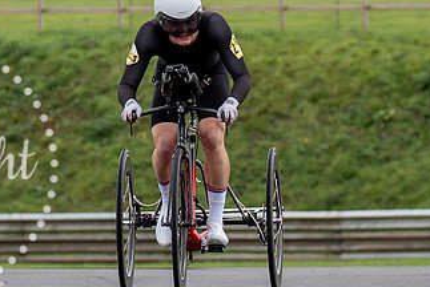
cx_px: 125
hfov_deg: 3.8
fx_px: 6468
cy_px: 281
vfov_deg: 2.5
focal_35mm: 541
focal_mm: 105
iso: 125
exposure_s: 1/1000
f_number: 3.5
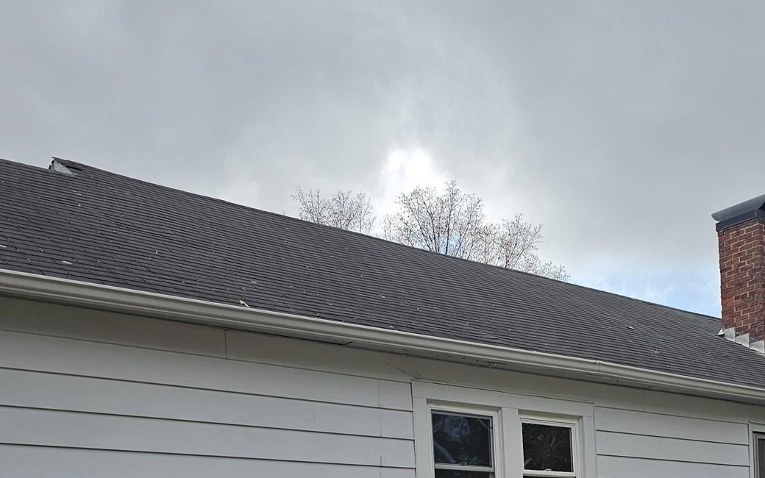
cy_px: 557
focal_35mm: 48
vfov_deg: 24.6
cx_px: 544
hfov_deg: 41.0
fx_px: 1001
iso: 20
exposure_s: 1/1093
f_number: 1.7
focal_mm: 6.3
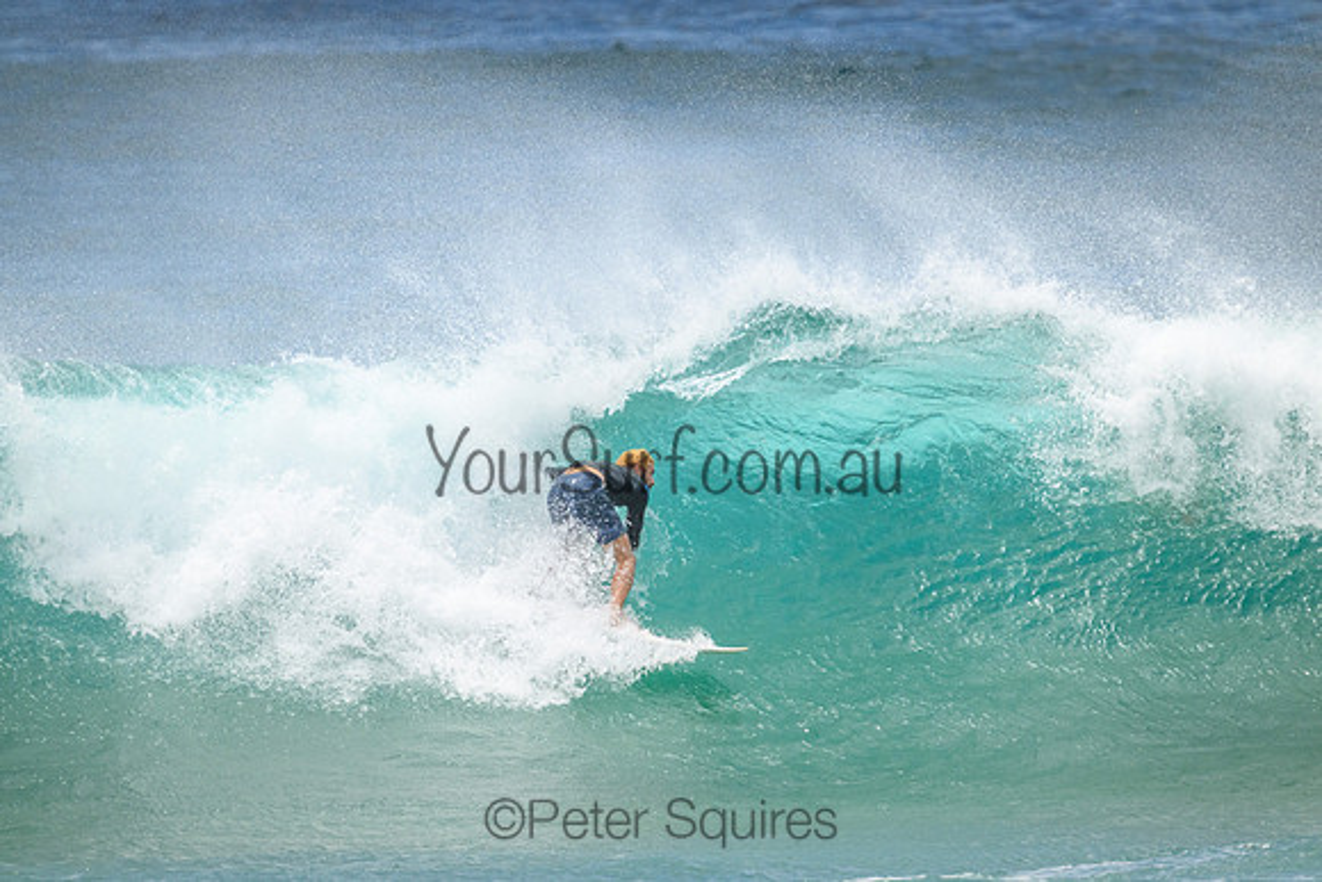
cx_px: 661
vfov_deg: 1.7
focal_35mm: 800
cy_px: 441
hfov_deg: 2.6
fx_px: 29383
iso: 1400
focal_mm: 800
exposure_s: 1/3200
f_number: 11
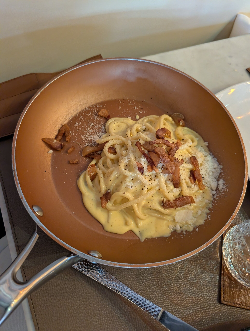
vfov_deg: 71.5
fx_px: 230
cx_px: 125
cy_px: 166
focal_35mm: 24
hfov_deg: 56.9
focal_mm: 6.9
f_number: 1.68
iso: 117
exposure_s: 1/50
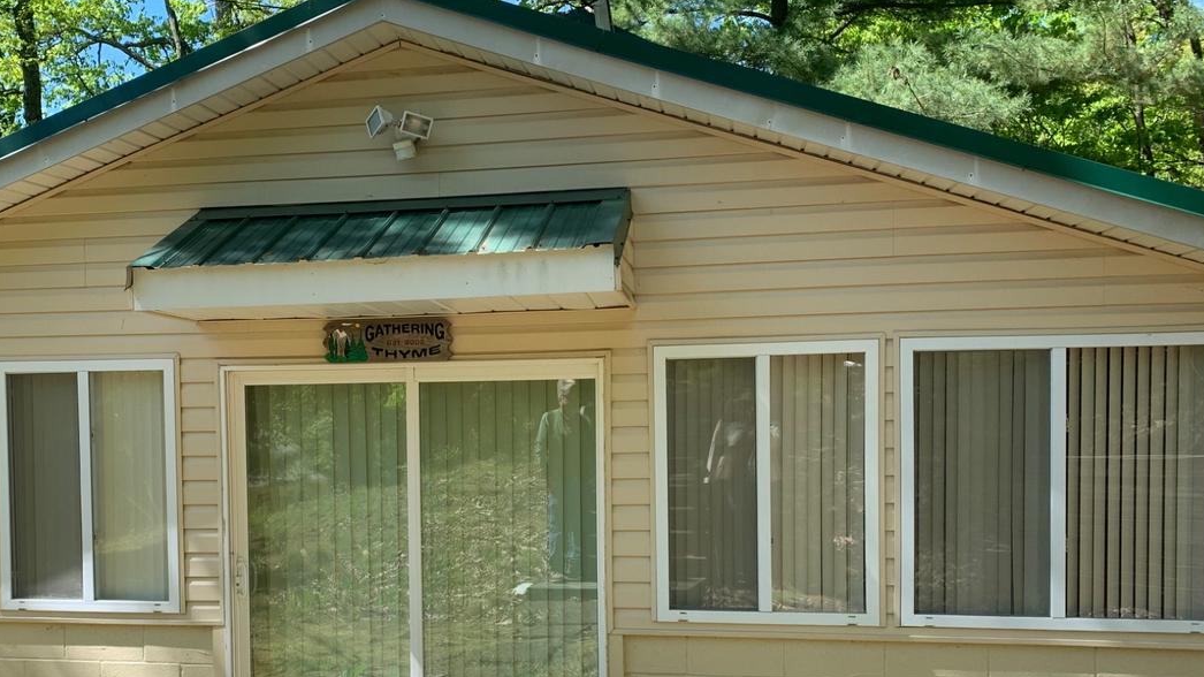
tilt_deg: -2.9
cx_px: 494
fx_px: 1245
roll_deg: +0.6
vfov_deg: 30.1
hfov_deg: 51.3
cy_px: 472
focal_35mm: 39
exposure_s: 1/706
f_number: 1.8
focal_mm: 4.25
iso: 25
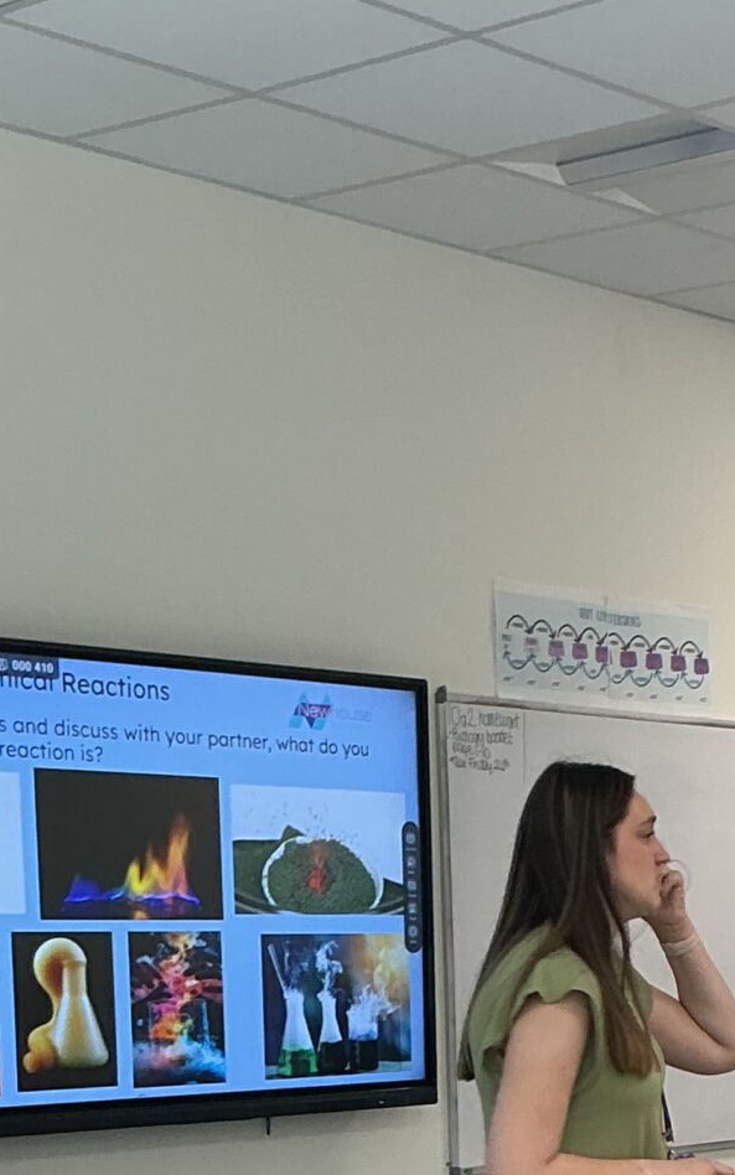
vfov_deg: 23.6
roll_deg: +0.9
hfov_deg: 15.1
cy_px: 1239
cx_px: 917
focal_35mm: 83
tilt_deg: -7.1
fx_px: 2659
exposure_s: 1/60
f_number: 1.8
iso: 40
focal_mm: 3
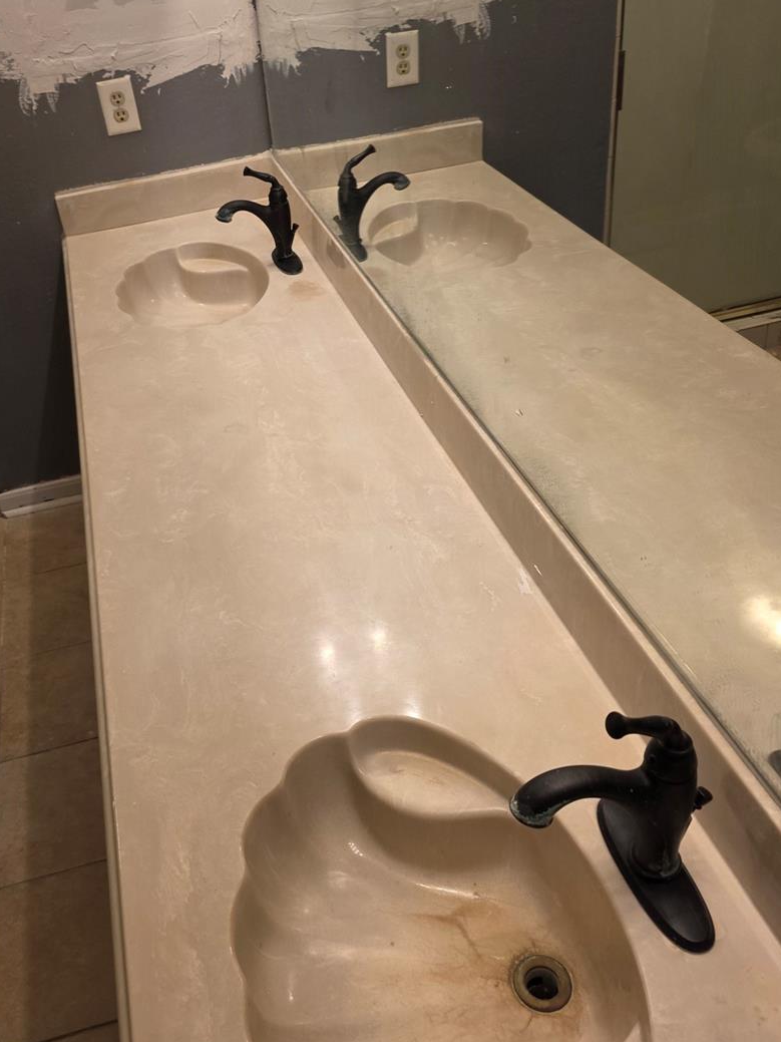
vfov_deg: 53.7
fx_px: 1023
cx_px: 279
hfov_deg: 41.4
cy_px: 441
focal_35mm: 34
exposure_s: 1/120
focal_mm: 6.25
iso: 250
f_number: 1.7
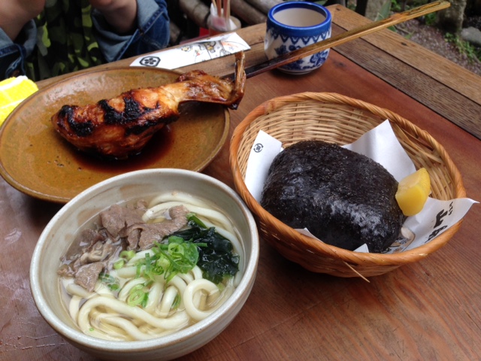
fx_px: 459
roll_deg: +3.4
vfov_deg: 42.9
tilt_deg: -42.3
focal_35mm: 33
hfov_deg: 55.4
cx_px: 240
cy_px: 180
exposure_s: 1/181
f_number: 2.4
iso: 50
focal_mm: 4.12
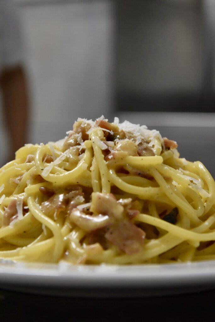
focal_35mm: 87
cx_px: 108
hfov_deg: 15.7
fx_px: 779
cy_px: 161
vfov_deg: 23.4
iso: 2000
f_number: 5
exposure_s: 1/125
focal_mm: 58
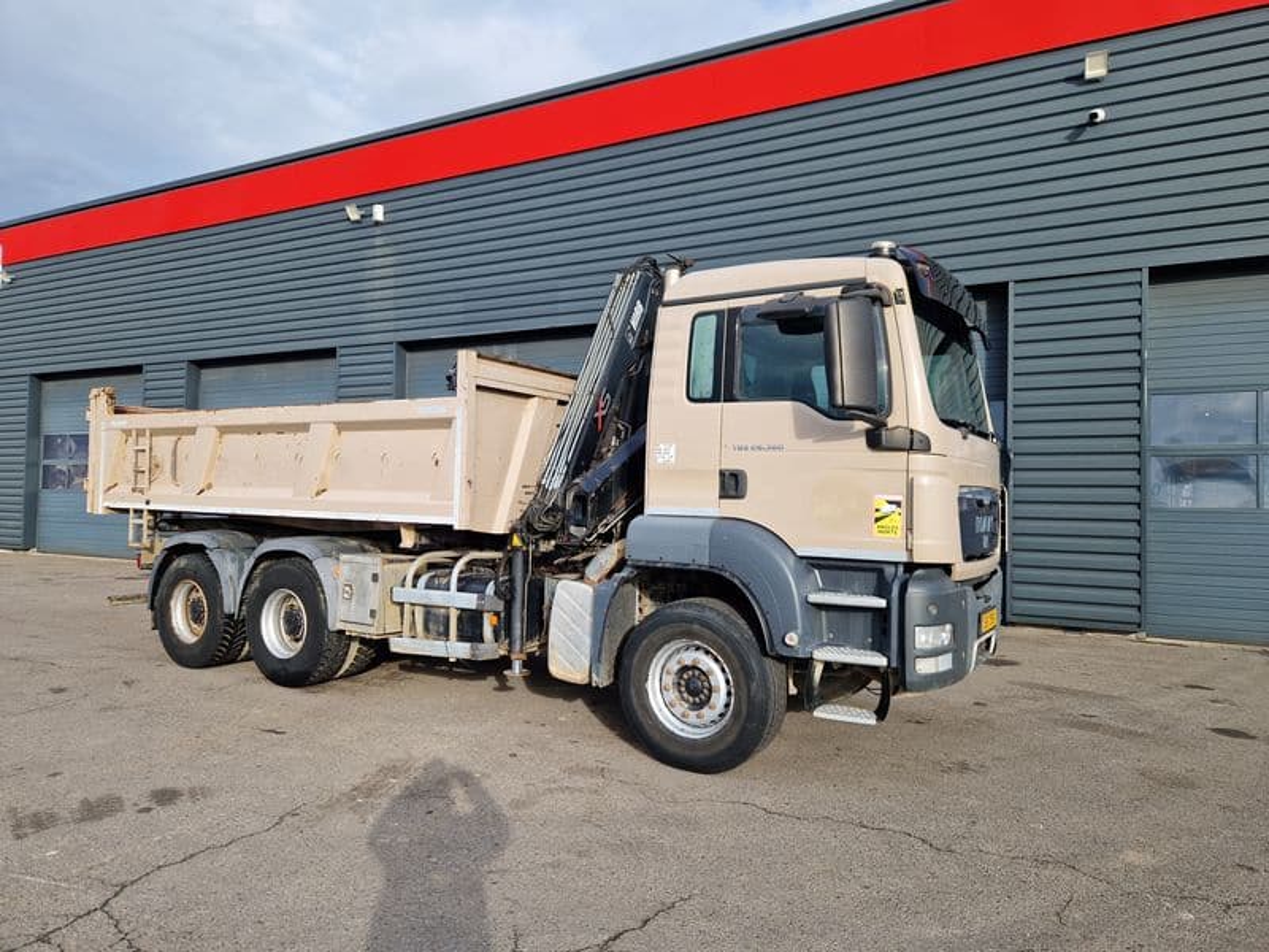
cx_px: 634
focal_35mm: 23
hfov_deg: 73.9
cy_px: 476
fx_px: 843
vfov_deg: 58.9
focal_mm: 5.4
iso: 50
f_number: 1.8
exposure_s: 1/6623
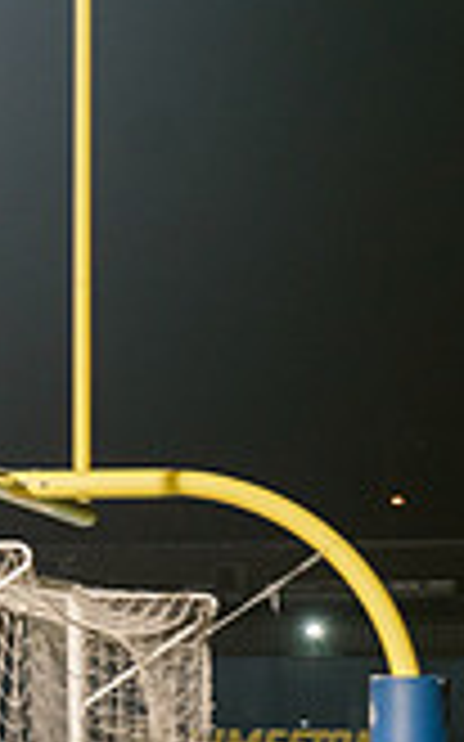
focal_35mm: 251
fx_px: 5083
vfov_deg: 8.3
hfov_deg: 5.0
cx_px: -820
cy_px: 591
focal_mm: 70
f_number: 4
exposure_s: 1/160
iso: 2500
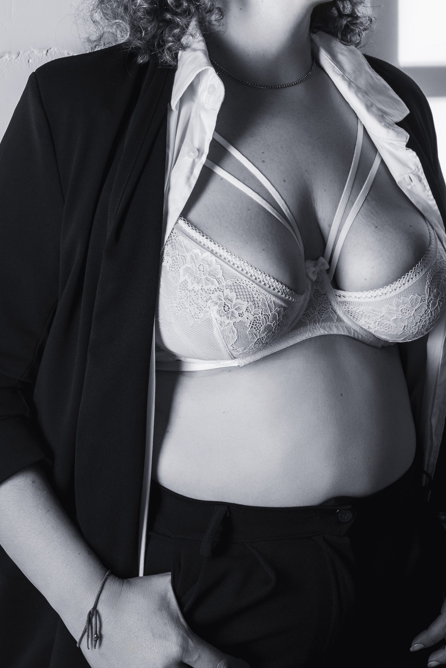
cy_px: 209
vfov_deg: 32.1
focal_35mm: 62
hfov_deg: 21.8
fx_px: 1152
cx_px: 290
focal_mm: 27.4
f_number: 8
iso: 100
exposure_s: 1/100
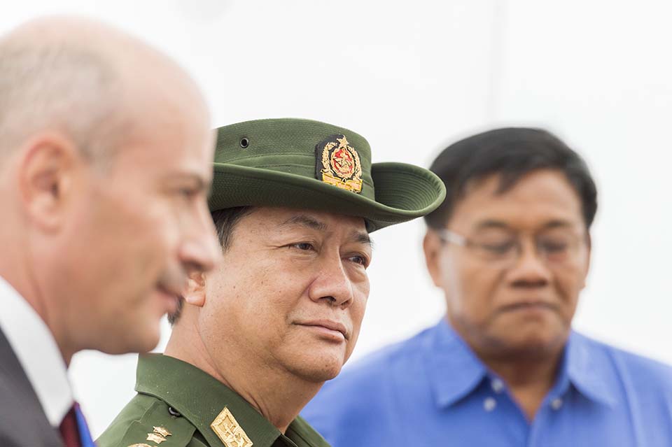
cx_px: 336
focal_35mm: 200
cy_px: 224
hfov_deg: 10.3
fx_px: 3731
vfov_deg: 6.9
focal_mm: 200
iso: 800
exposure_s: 1/1600
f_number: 4
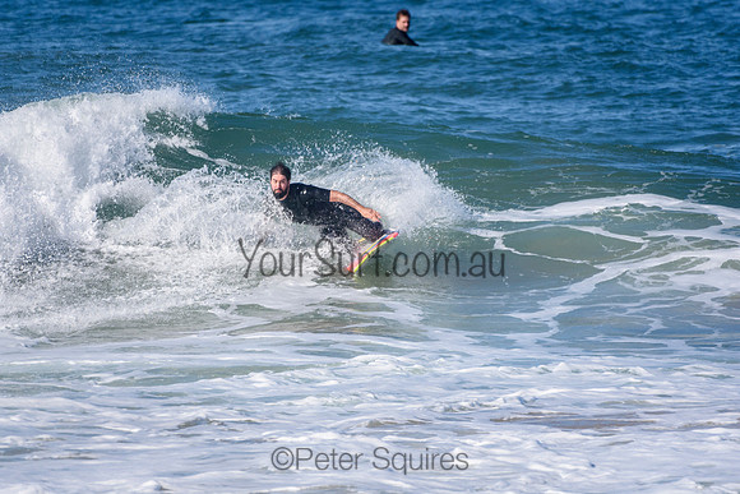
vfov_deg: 1.8
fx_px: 15422
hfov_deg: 2.7
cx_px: 370
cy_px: 247
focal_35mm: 750
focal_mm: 500
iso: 560
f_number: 5.6
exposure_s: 1/4000
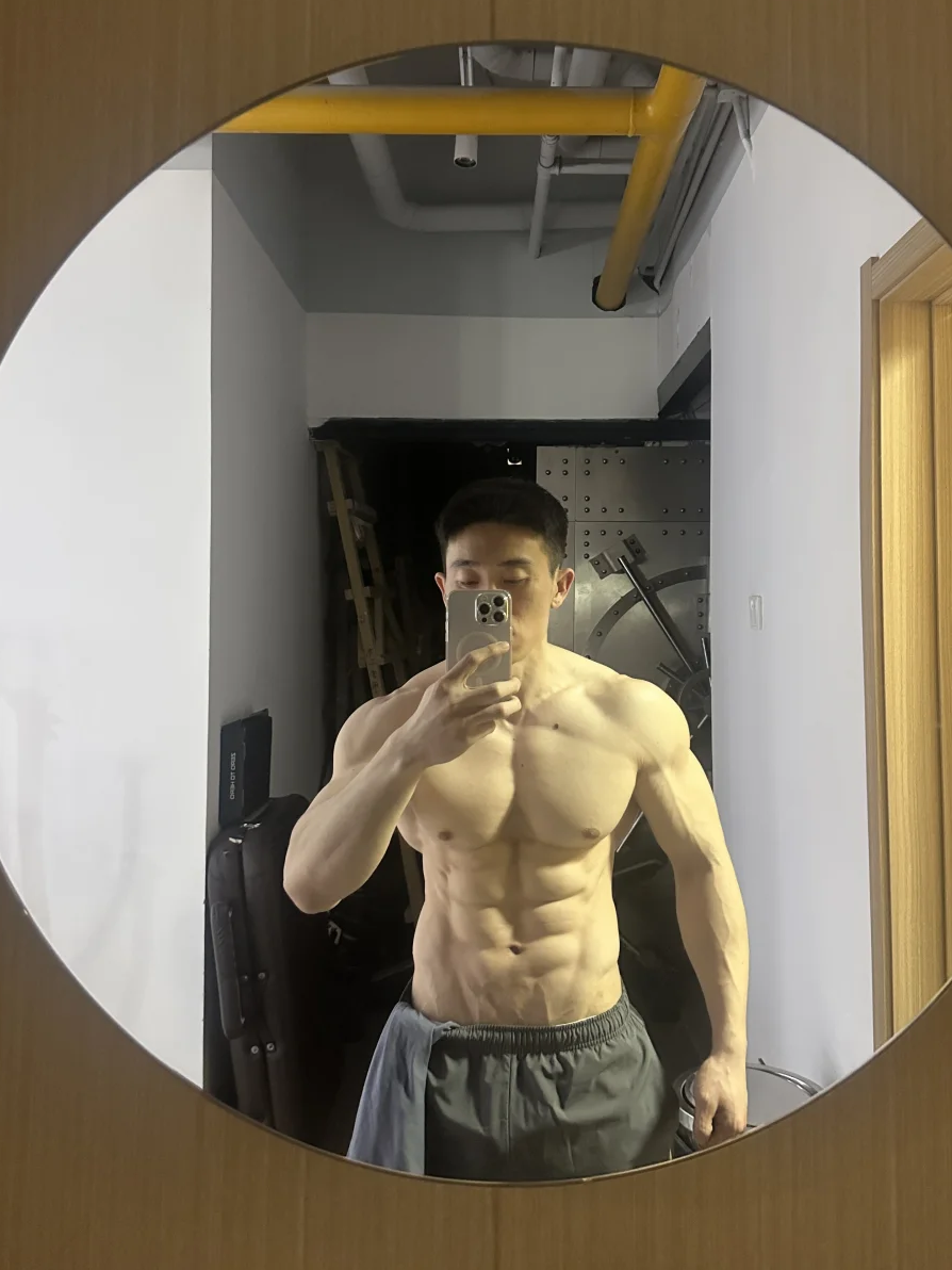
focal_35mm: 29
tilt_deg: +4.5
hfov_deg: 48.2
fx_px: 1063
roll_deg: -0.3
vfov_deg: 61.5
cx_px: 509
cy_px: 555
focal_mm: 6.86
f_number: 1.78
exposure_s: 1/60
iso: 640
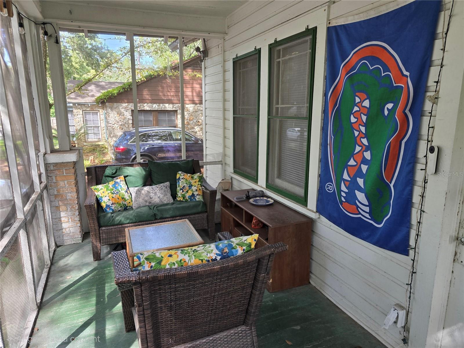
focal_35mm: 23
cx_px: 232
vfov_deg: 58.9
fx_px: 308
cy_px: 174
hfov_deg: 73.9
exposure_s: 1/182
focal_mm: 6.3
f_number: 1.7
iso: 100
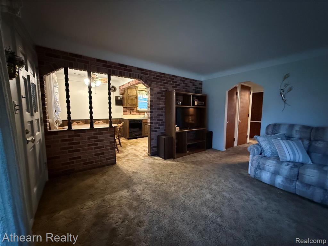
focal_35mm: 14
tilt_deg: -5.4
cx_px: 164
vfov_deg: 85.7
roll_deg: +0.5
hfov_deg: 102.1
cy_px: 123
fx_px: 133
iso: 1250
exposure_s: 1/40
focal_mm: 2.22
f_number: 2.2
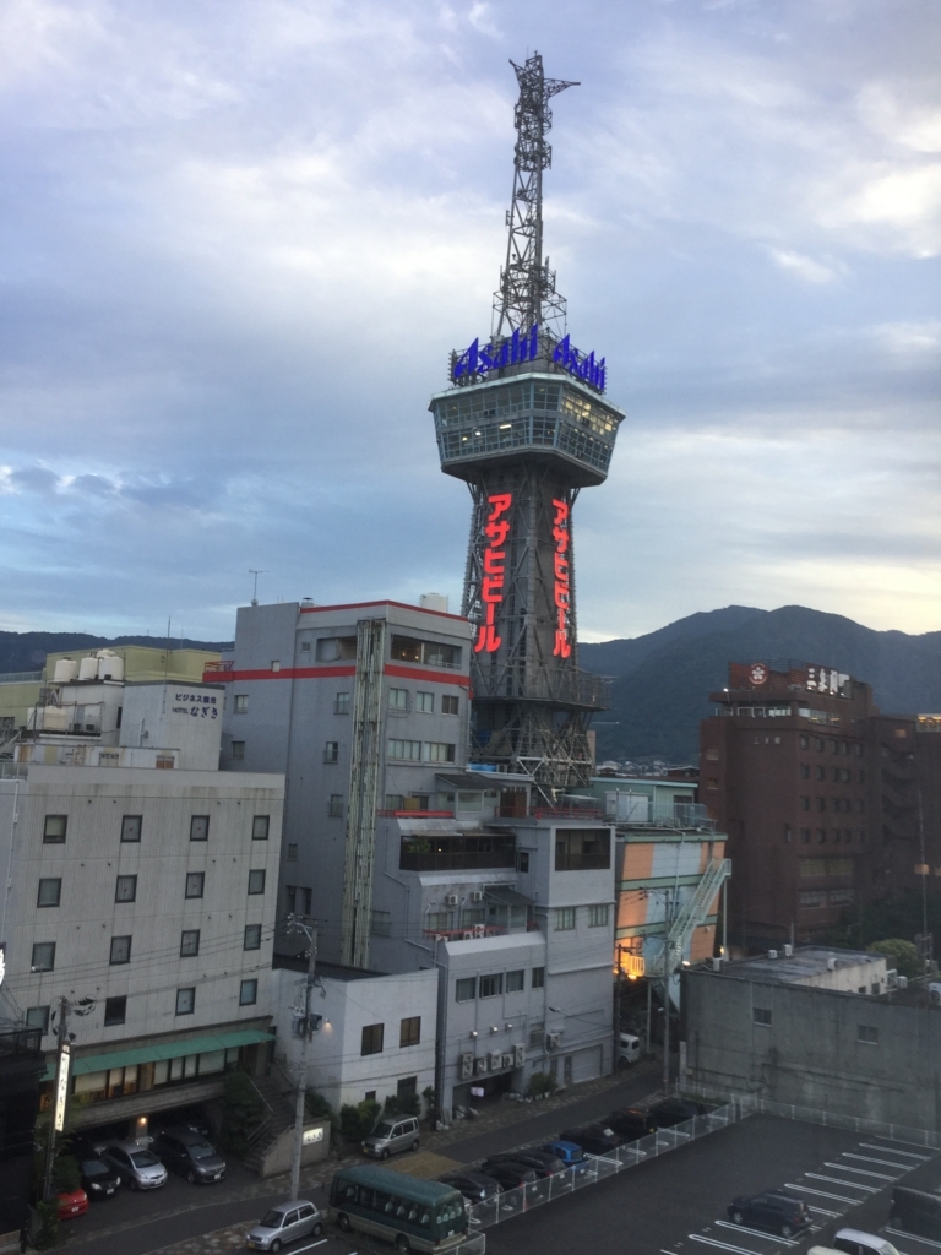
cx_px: 470
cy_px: 628
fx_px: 1124
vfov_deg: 58.4
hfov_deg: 45.4
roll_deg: -2.4
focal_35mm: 31
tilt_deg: +7.6
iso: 32
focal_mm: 3.3
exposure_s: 1/60
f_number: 2.4
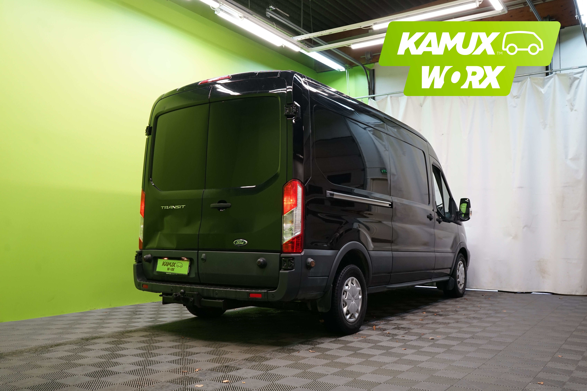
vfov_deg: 40.0
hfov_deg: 57.2
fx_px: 538
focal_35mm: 33
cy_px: 196
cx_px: 294
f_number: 5.6
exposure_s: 1/50
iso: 800
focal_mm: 33
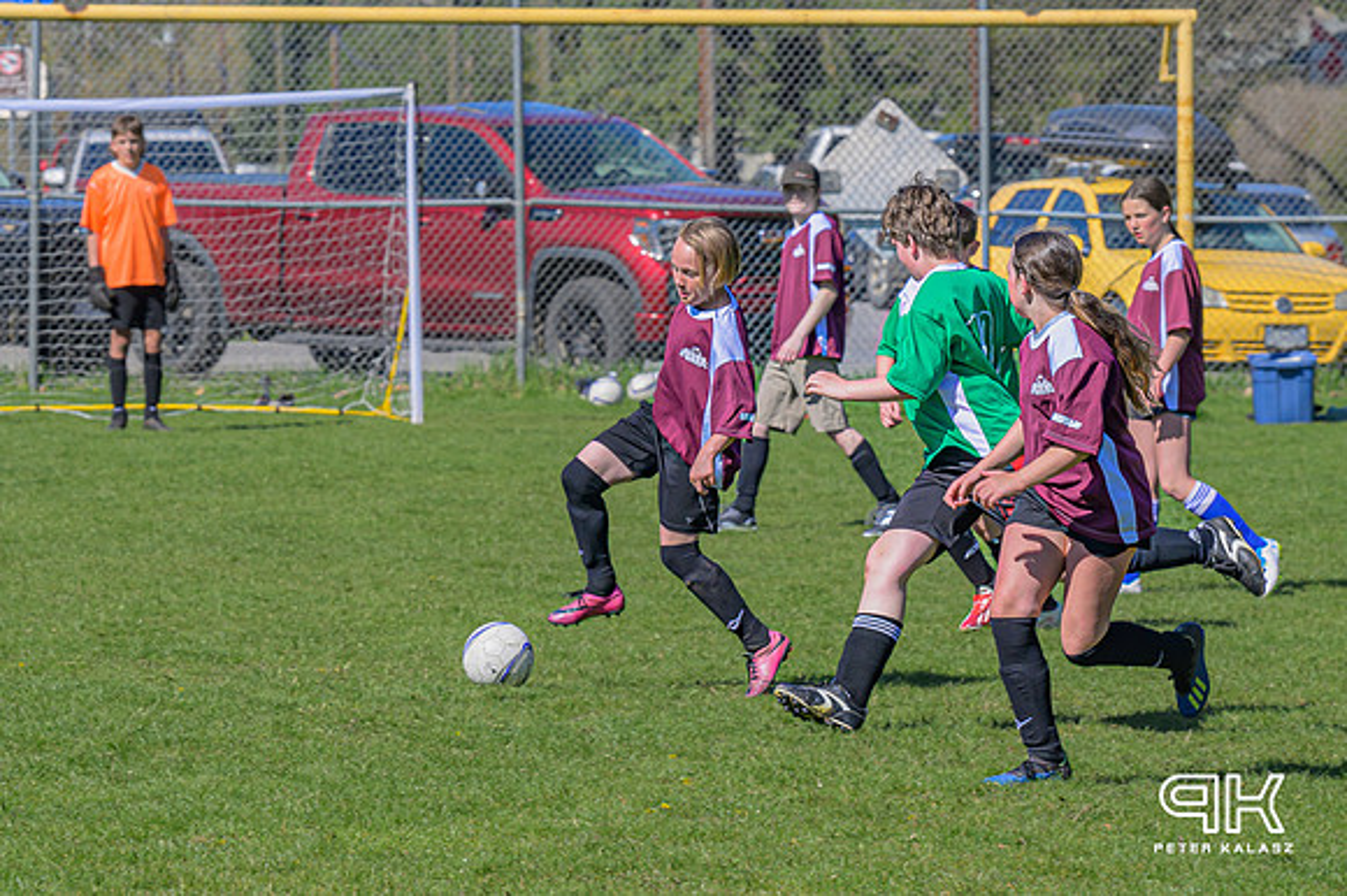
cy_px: 416
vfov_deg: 5.4
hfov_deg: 8.1
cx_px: 558
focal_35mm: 253
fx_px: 9465
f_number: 6.3
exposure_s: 1/500
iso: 200
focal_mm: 120
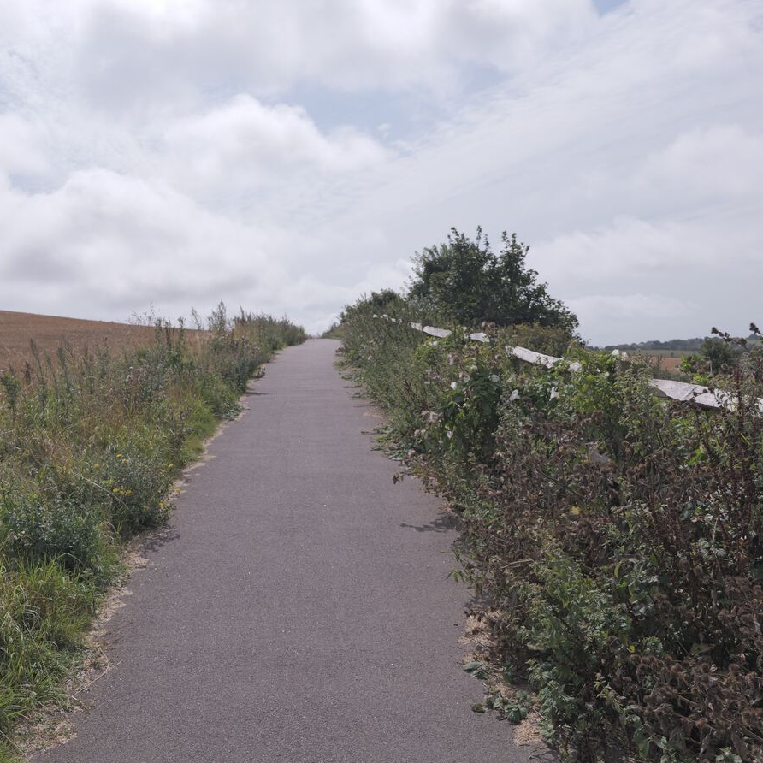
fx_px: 898
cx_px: 321
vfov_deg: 46.0
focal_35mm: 36
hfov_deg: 45.9
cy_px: 382
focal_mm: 28
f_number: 8
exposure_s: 1/1600
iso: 400
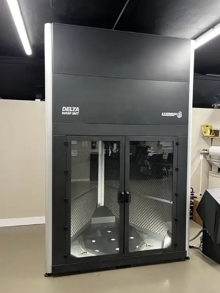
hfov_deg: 53.1
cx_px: 110
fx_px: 220
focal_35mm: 26
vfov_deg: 67.3
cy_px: 146
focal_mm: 5.1
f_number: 1.6
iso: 200
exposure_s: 1/59
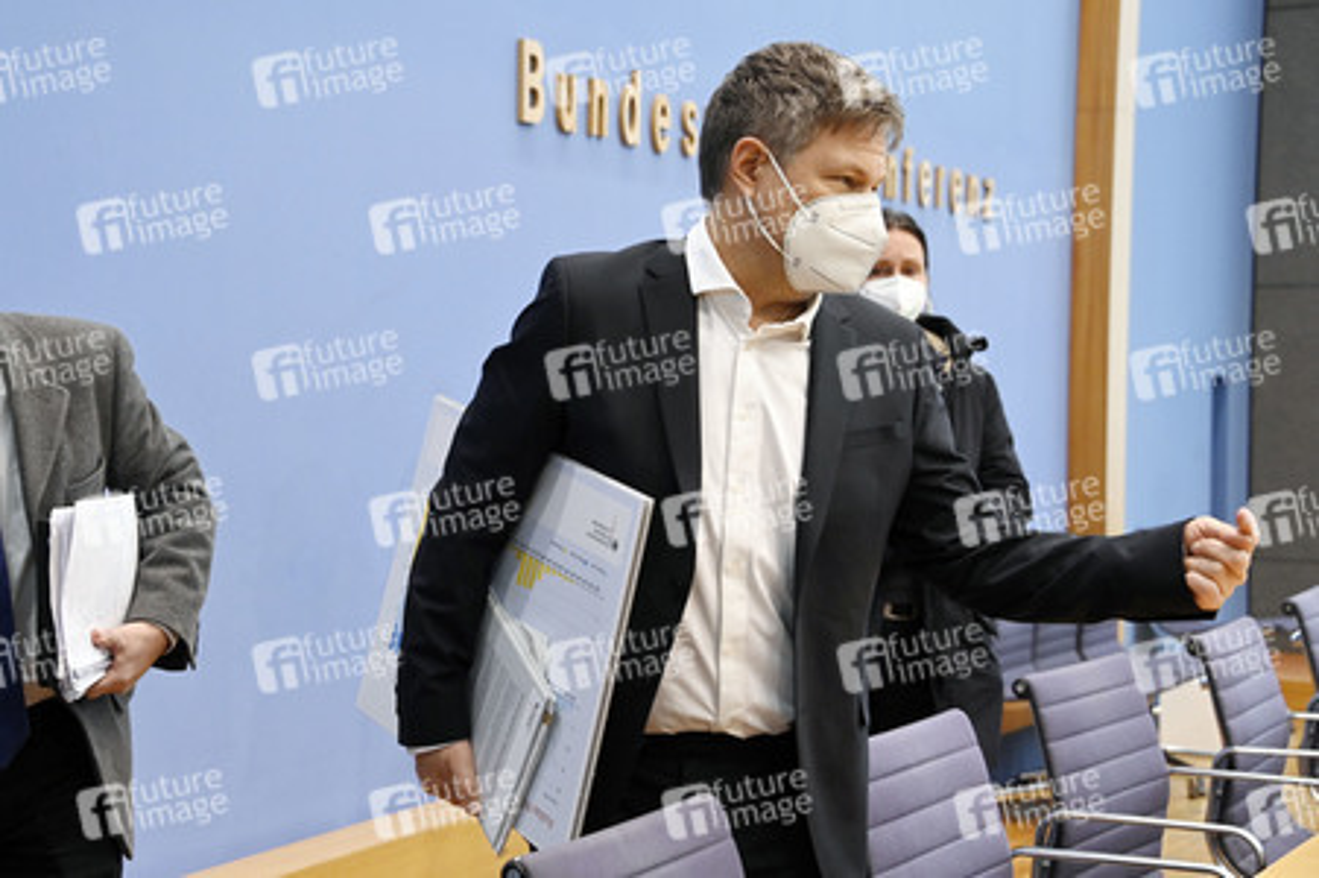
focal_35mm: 65
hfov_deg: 31.0
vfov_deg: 20.9
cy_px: 439
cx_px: 660
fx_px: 2380
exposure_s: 1/400
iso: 4000
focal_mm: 65
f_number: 5.6
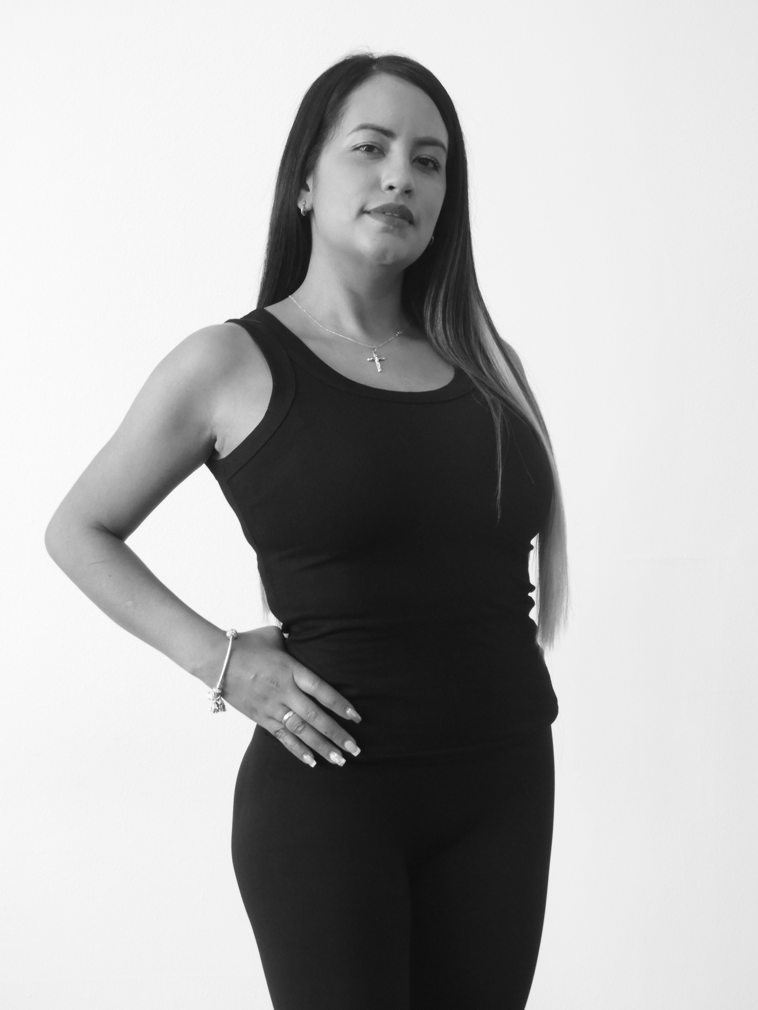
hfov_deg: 12.9
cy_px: 505
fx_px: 3358
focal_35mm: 115
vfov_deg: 17.1
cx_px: 379
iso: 400
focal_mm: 20.6
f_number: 5
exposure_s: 1/30
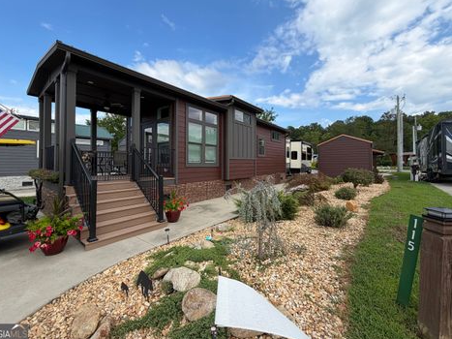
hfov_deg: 98.1
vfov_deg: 81.6
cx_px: 216
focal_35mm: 15
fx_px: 196
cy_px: 160
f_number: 2.2
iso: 40
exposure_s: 1/770
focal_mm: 2.22
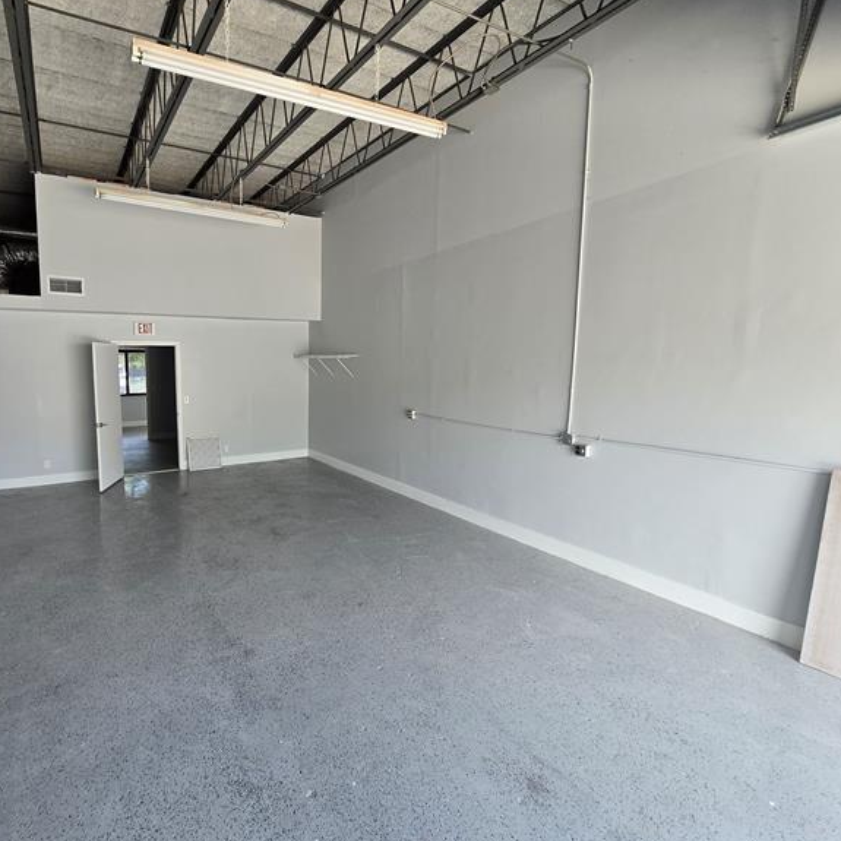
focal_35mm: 16
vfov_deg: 87.4
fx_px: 440
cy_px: 423
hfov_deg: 85.6
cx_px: 313
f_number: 2.2
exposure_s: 1/120
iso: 80
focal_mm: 2.2
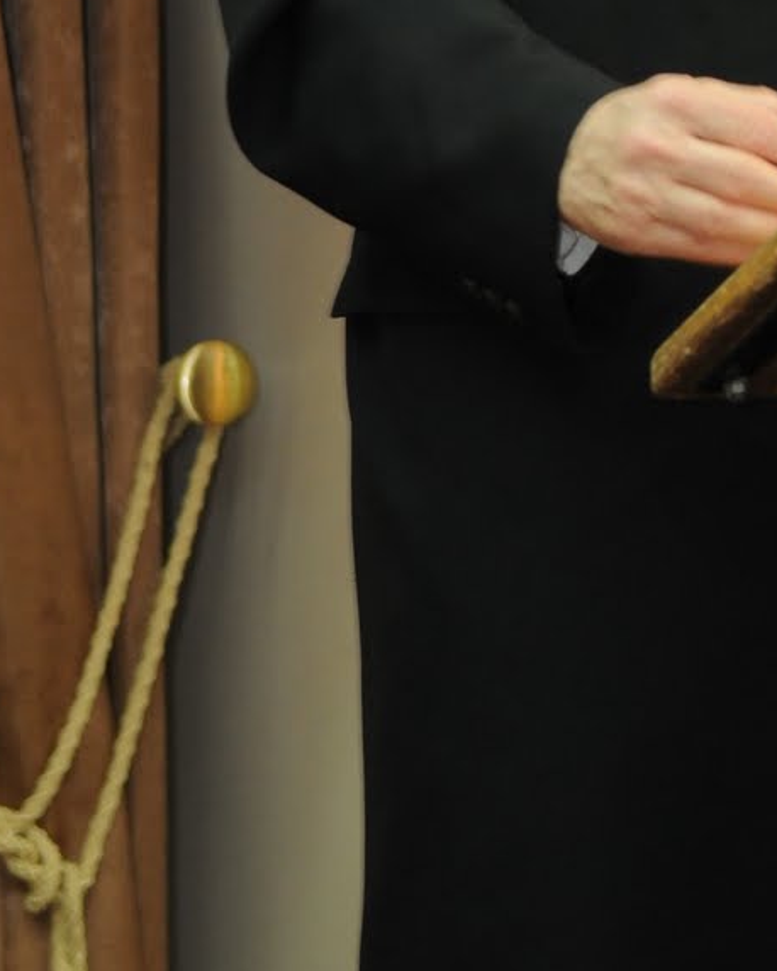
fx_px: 6215
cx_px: 827
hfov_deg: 7.1
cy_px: -217
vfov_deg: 8.8
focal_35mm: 216
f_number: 3.5
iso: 800
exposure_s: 1/80
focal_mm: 55
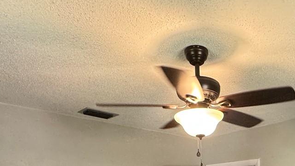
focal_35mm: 38
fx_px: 297
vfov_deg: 23.3
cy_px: 265
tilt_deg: -12.5
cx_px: 228
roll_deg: +1.2
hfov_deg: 50.2
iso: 250
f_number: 2.2
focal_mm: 2.22
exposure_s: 1/60
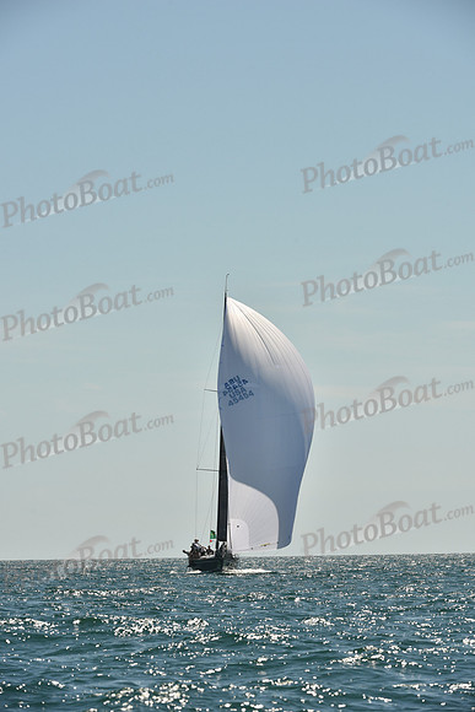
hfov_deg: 6.9
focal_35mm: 200
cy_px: 356
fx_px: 3956
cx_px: 238
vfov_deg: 10.3
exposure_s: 1/1000
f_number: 10
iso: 250
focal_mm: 200
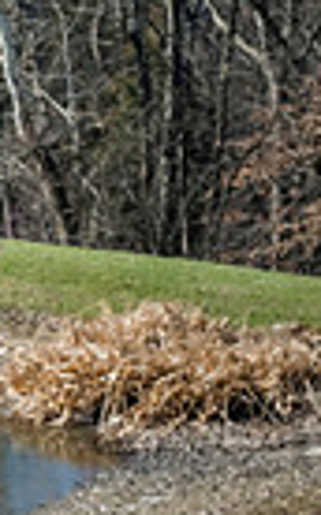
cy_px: -28
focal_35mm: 215
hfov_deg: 5.6
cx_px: -728
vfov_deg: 9.7
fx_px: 3016
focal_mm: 50
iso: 400
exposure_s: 1/320
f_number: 14
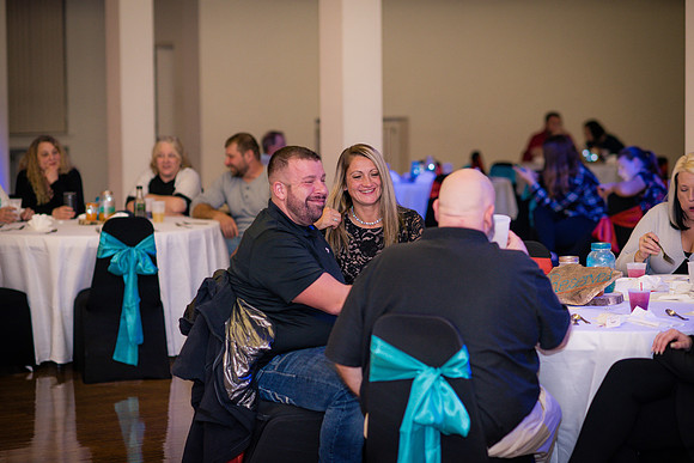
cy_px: 232
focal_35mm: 85
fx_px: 1639
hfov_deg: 23.9
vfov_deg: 16.1
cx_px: 347
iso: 640
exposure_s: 1/125
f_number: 2.2
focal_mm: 85
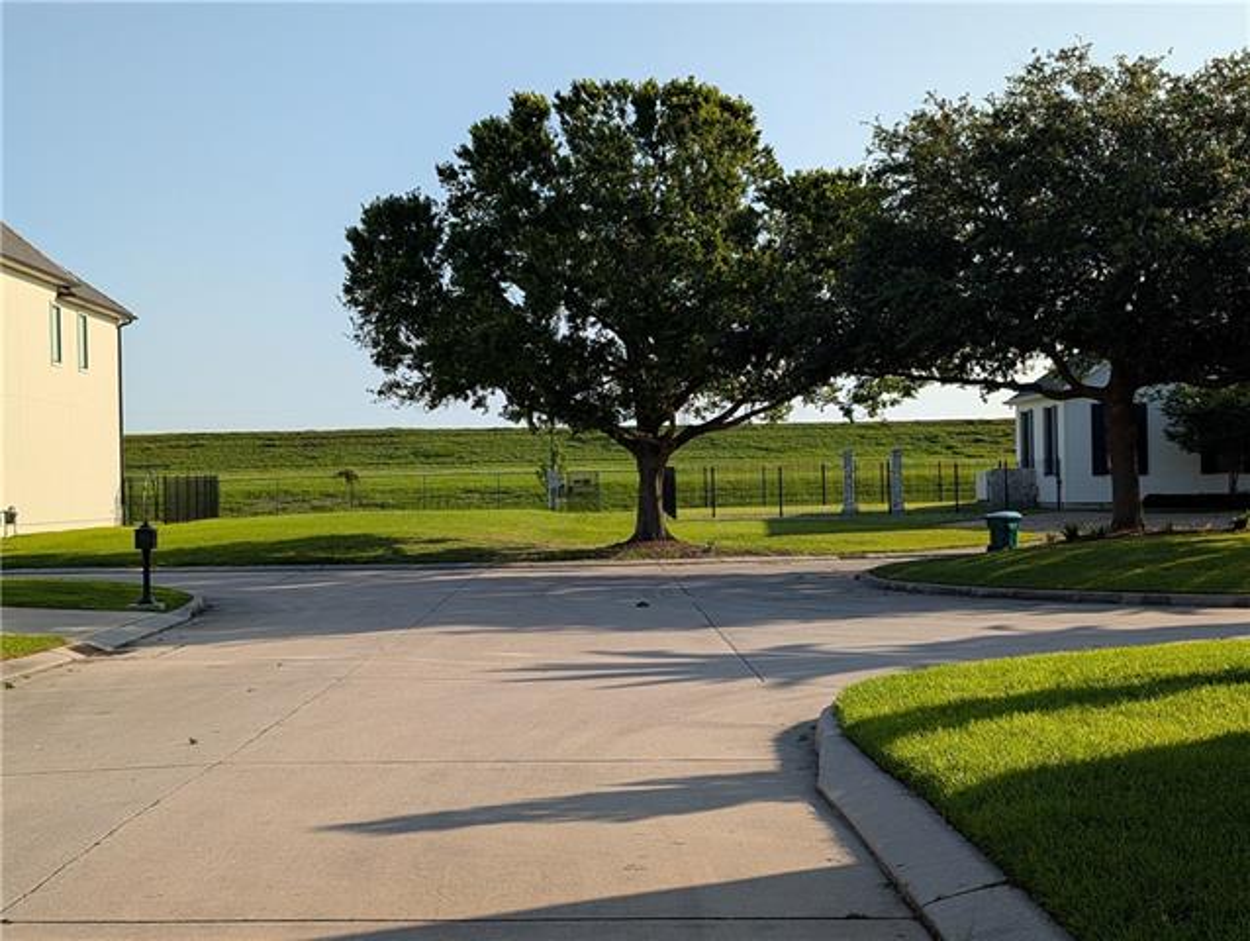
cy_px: 470
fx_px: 1771
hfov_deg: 38.9
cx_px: 625
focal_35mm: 49
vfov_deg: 29.7
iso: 21
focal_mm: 6.9
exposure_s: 1/1048
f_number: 1.68
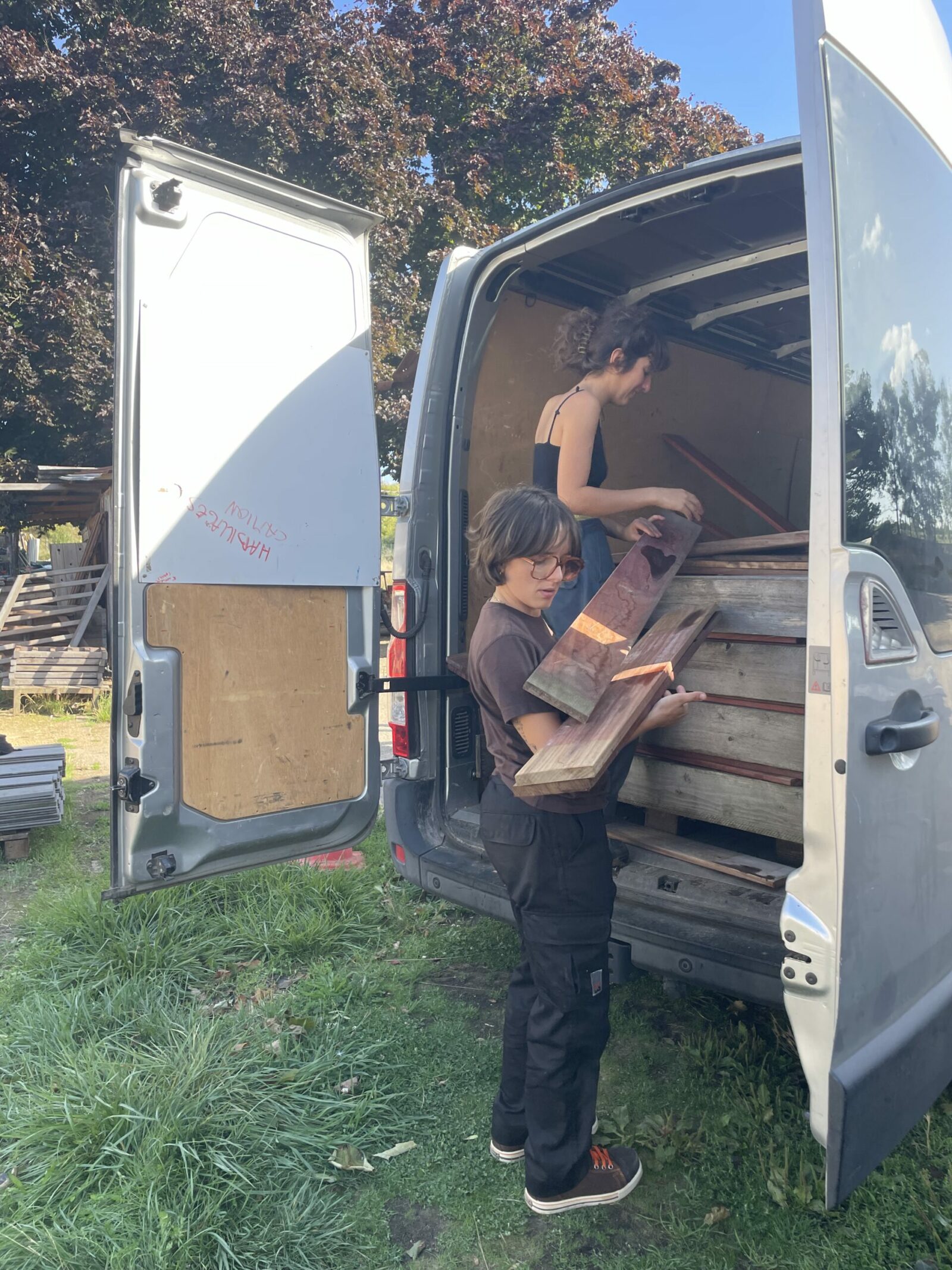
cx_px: 476
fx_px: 953
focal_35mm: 26
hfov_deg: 53.1
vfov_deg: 67.3
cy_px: 635
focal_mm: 4.2
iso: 32
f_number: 1.6
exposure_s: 1/502
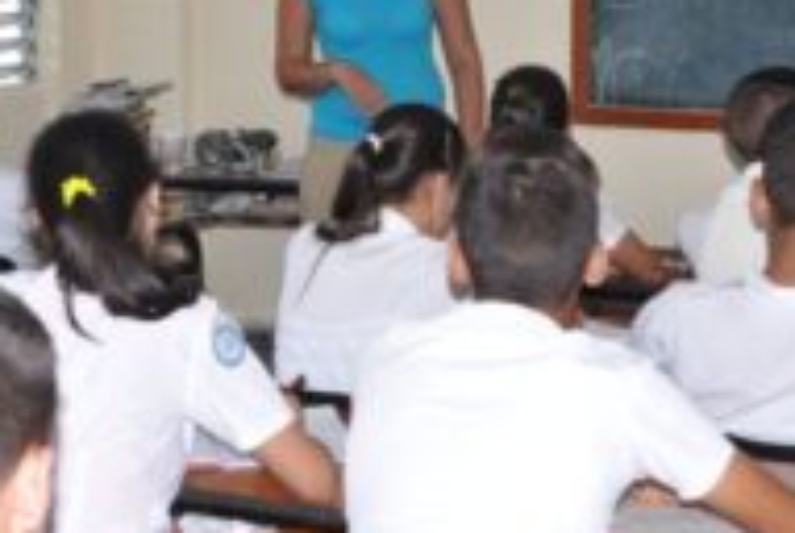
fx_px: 2123
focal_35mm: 96
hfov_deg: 21.2
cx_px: 366
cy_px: 75
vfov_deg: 14.2
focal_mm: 30
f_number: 7.1
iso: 400
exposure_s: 1/200
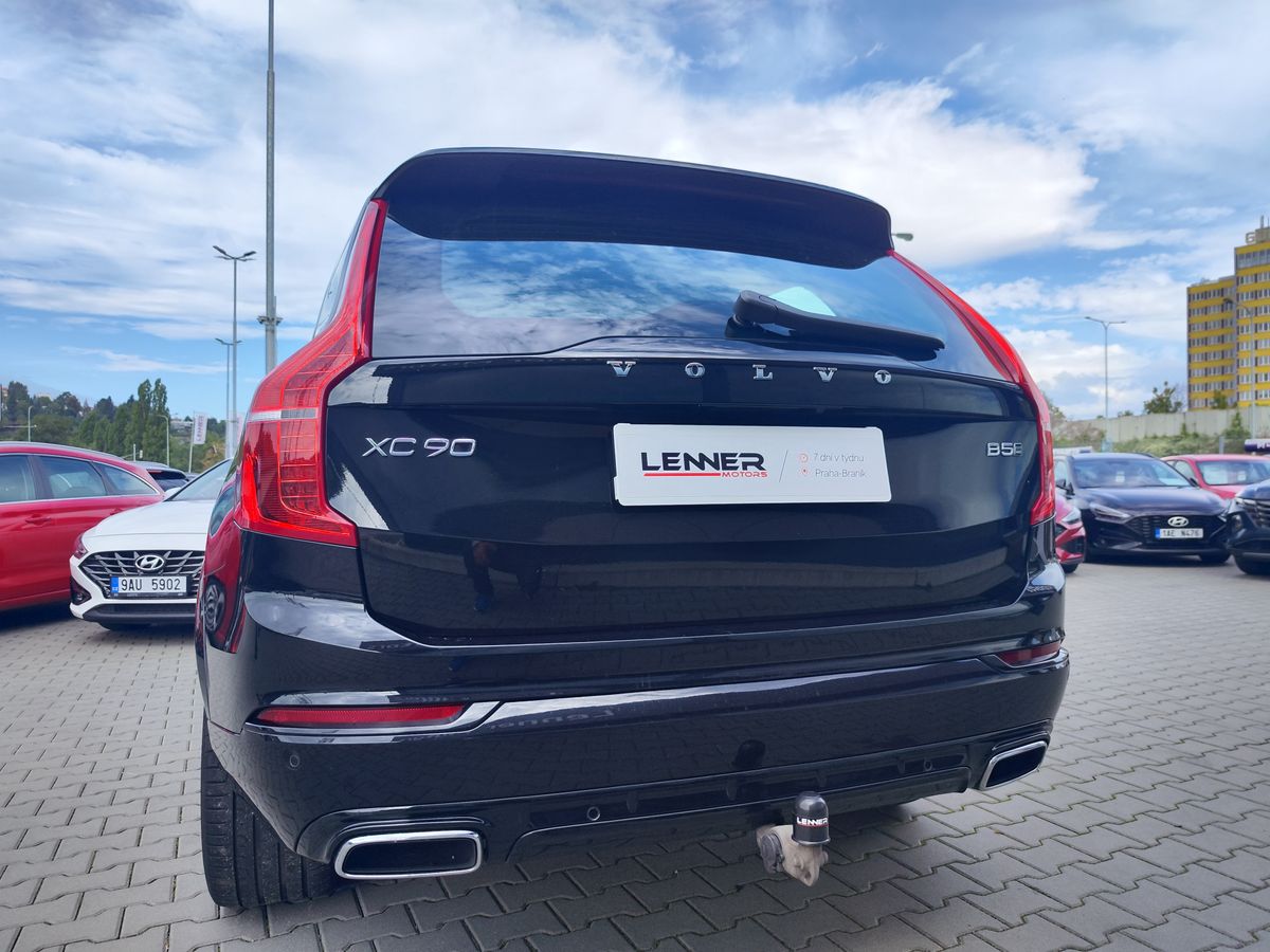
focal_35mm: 23
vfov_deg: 58.9
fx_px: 844
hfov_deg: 73.9
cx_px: 635
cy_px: 476
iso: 50
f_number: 1.69
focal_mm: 7.01
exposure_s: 1/612
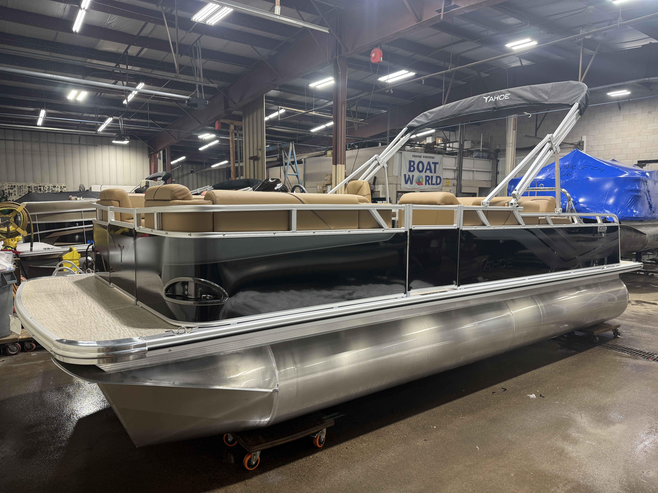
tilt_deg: -4.3
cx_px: 329
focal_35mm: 24
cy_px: 246
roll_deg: -0.3
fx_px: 456
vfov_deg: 56.8
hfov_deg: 71.6
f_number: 1.78
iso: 125
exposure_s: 1/60
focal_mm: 6.76
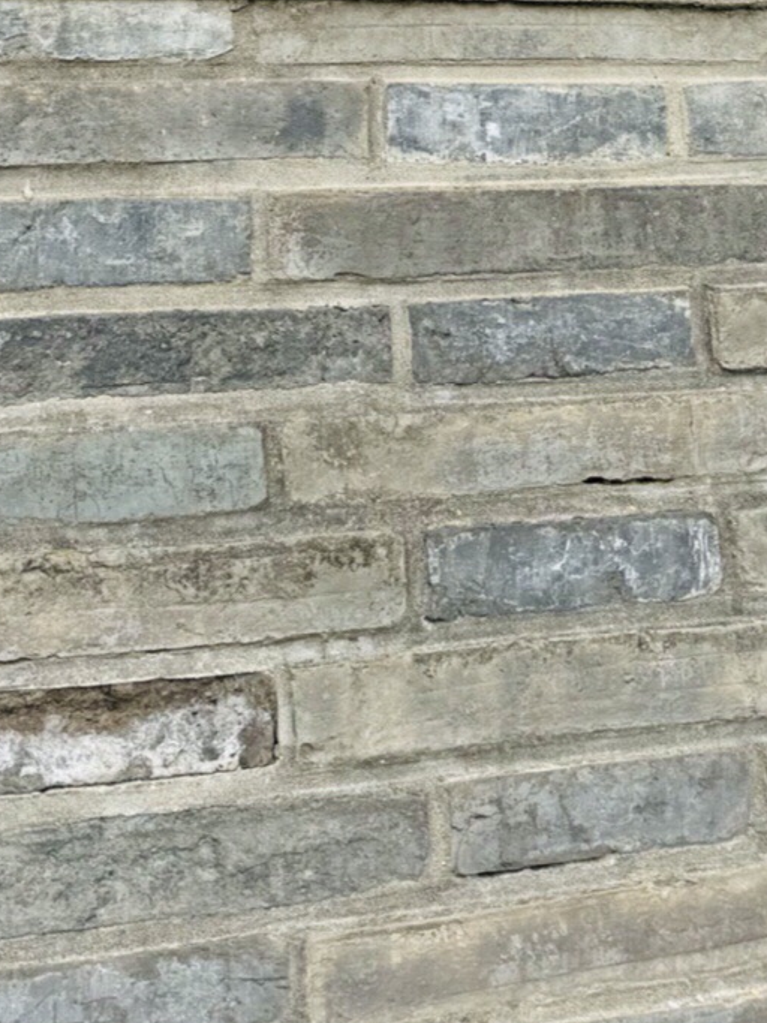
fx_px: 2128
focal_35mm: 72
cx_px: 101
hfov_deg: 20.1
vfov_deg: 22.5
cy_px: -488
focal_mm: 6.76
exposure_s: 1/1010
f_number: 1.78
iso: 80
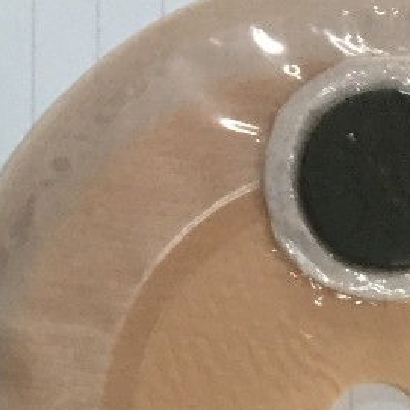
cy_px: 955
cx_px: 413
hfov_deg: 13.6
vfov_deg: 11.6
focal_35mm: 126
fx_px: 1688
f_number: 2.2
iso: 160
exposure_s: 1/33
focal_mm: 4.15
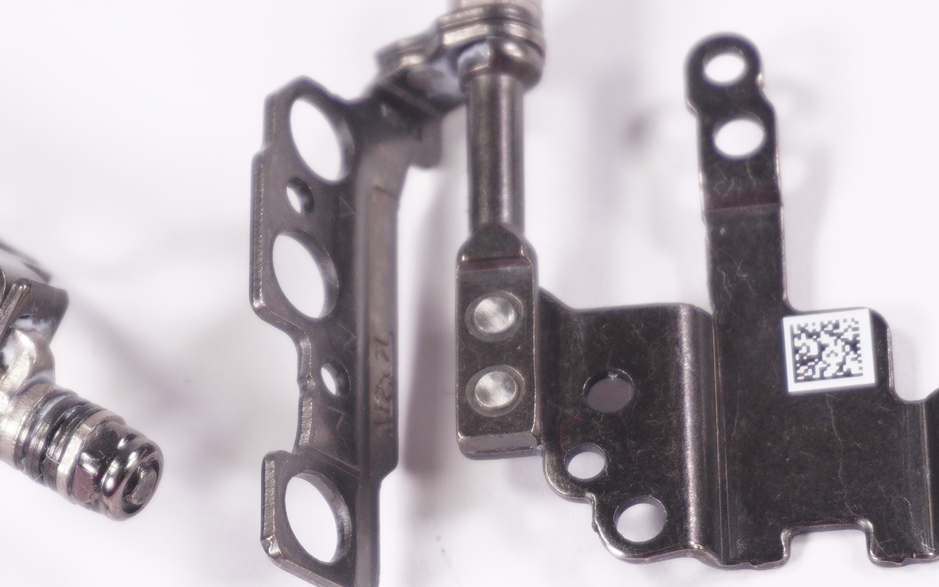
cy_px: 390
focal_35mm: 170
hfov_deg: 12.3
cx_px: 263
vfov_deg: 7.7
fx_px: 4355
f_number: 6.3
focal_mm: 49
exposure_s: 1/200
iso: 400
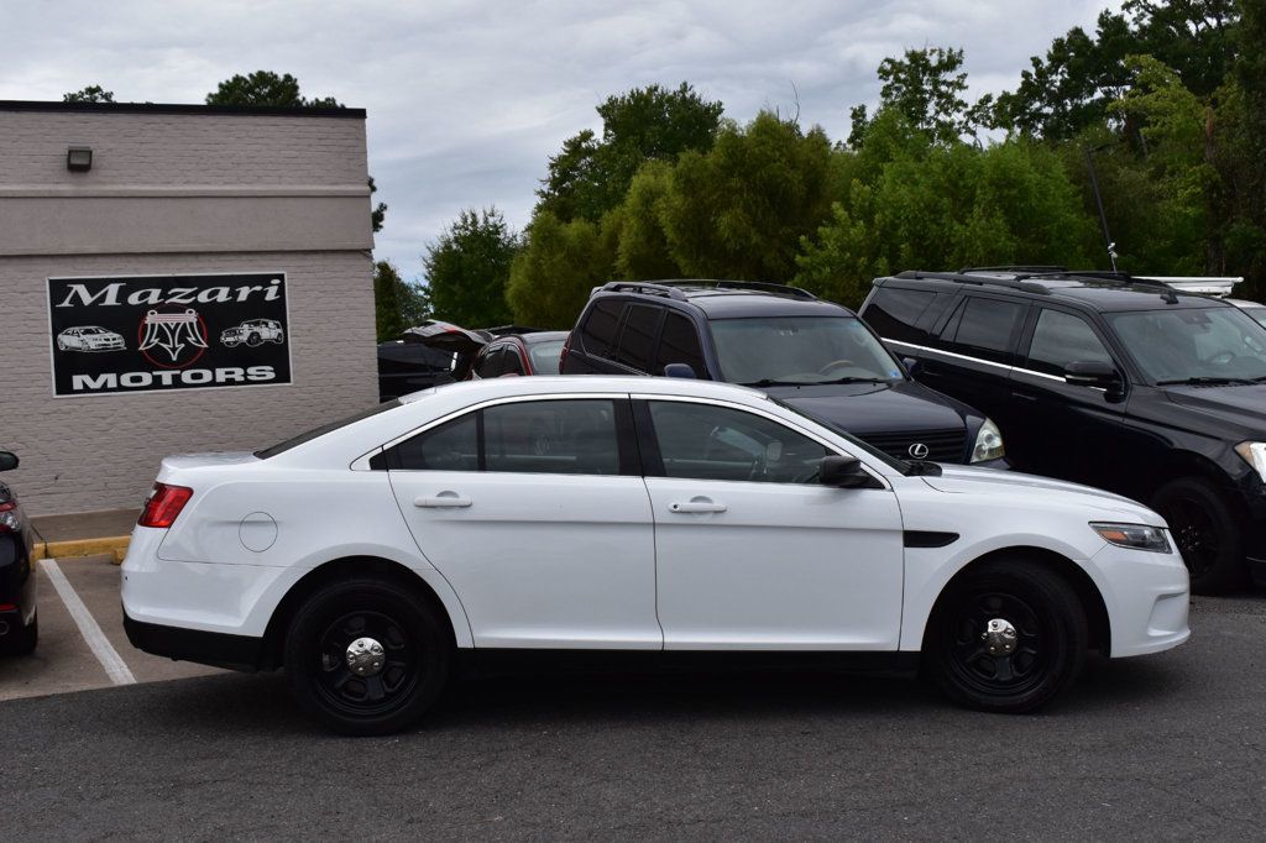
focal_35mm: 42
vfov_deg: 31.9
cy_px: 422
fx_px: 1476
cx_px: 633
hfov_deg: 46.4
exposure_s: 1/500
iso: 320
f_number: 11
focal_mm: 28
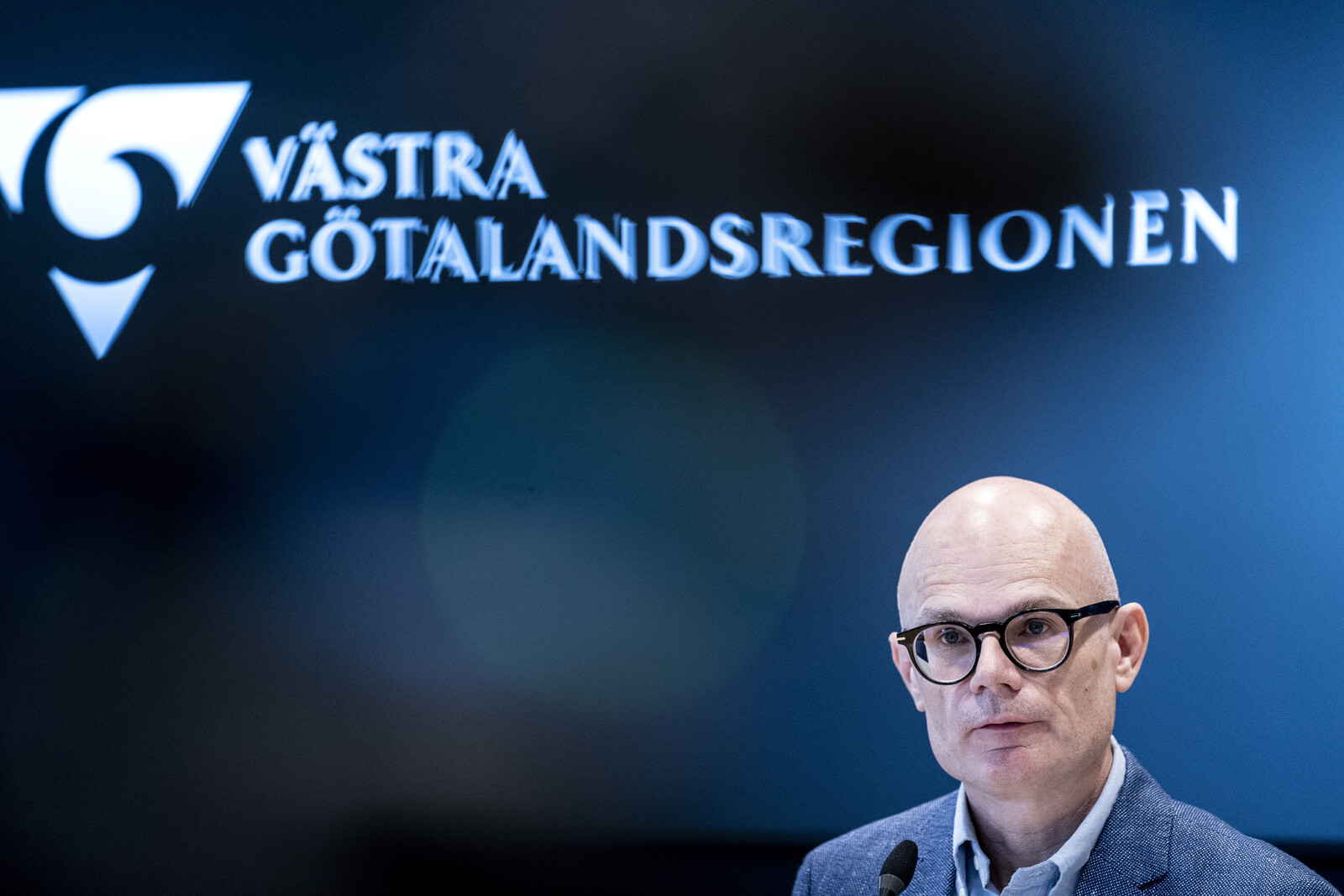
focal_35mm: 171
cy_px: 448
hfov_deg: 12.0
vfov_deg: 8.0
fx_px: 6384
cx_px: 672
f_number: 2.8
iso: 2500
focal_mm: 171
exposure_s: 1/320
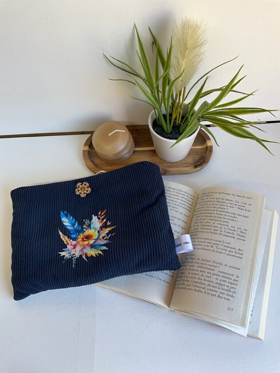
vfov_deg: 61.7
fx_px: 313
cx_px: 140
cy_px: 186
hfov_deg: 48.2
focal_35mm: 29
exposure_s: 1/100
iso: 25
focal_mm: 3
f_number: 1.8
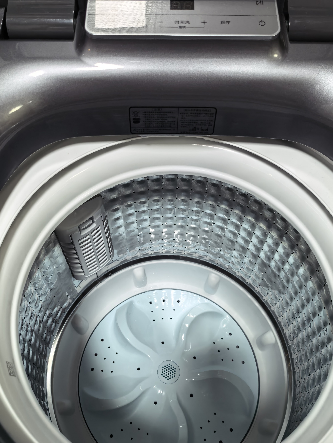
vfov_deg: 53.8
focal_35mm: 34
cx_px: 160
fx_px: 436
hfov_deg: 41.8
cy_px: 196
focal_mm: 6.98
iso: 125
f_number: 2
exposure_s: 1/50
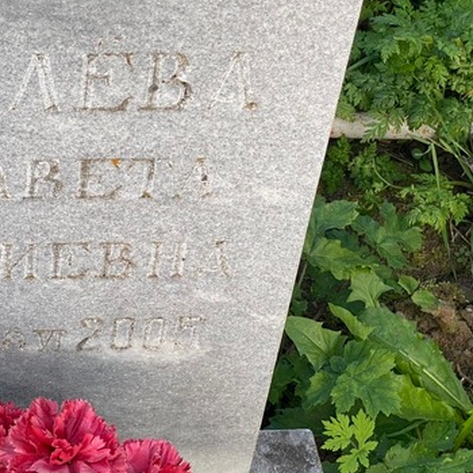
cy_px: 204
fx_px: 1623
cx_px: 24
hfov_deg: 16.3
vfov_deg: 16.6
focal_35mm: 105
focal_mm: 6
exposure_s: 1/122
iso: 20
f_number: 2
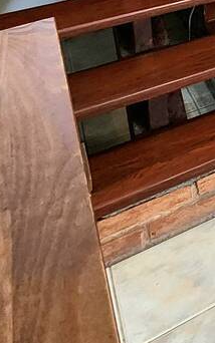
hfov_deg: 12.5
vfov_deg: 25.5
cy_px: -184
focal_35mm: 58
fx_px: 543
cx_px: 603
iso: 250
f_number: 2.2
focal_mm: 2.2
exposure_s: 1/60.2
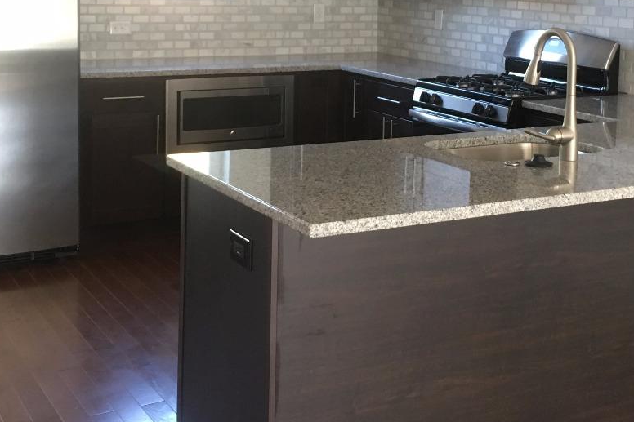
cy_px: 66
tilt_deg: -4.6
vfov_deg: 23.7
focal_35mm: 56
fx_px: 986
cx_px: 381
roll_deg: -0.9
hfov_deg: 35.5
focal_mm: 4.15
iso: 100
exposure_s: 1/30
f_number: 2.2
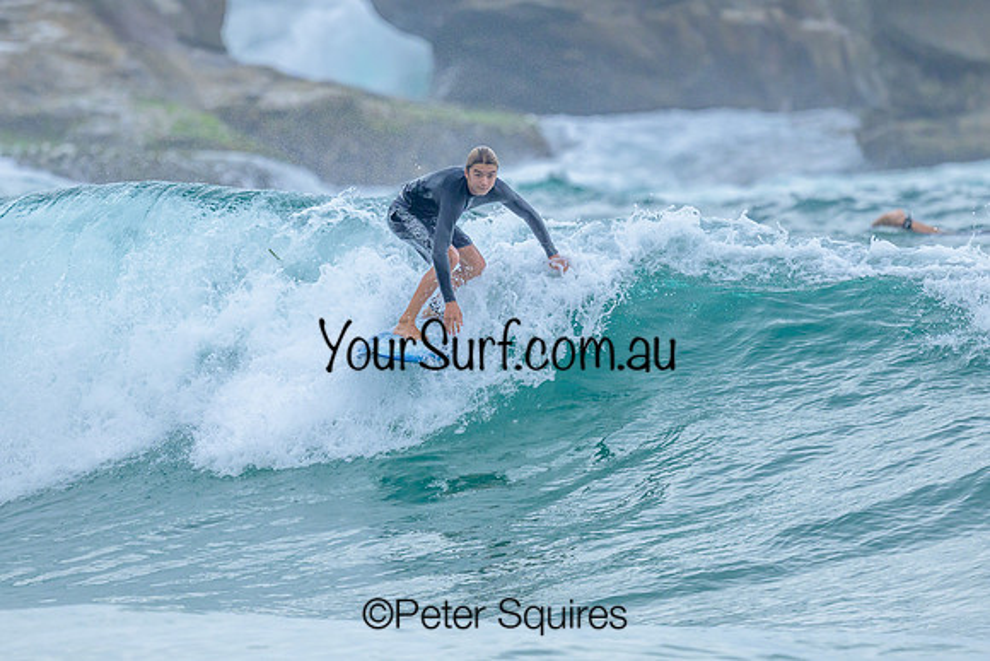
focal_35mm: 1100
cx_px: 530
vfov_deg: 1.3
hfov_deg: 1.9
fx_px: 30245
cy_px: 261
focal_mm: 800
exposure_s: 1/2500
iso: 720
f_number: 6.3
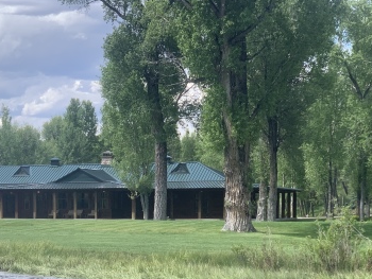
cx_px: 45
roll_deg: +1.7
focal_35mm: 95
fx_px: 1022
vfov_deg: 15.5
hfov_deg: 20.3
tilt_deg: +0.8
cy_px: 234
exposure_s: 1/592
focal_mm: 6
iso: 16
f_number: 2.4
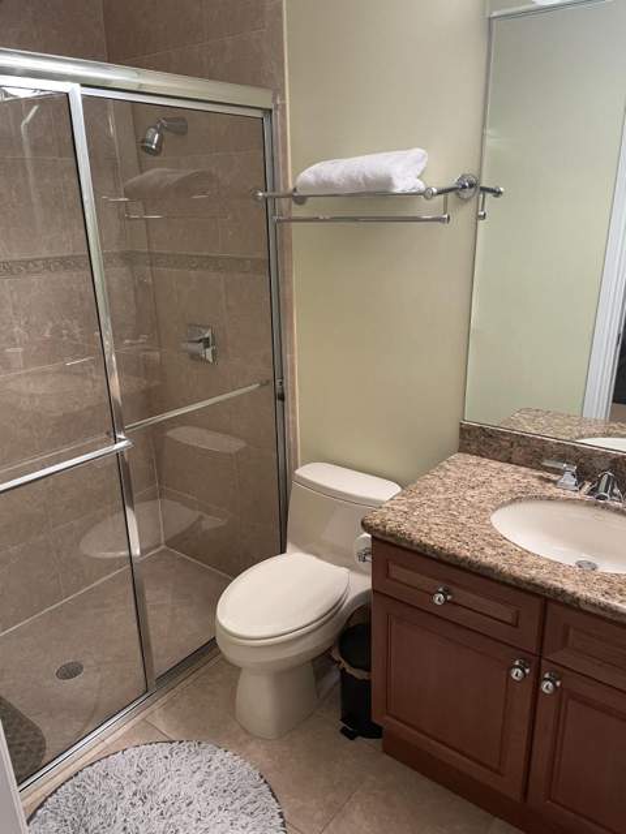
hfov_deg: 53.1
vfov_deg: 67.3
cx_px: 313
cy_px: 417
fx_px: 627
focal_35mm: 26
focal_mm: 4.2
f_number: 1.6
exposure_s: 1/60
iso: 160
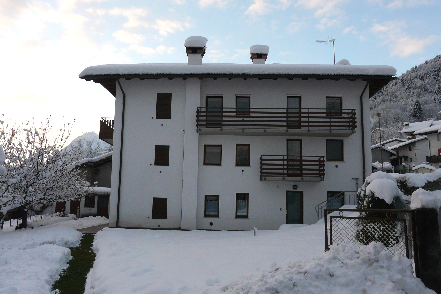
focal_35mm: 31
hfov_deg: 60.3
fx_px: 380
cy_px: 141
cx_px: 216
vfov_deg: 42.3
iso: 100
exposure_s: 1/125
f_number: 4
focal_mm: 4.7
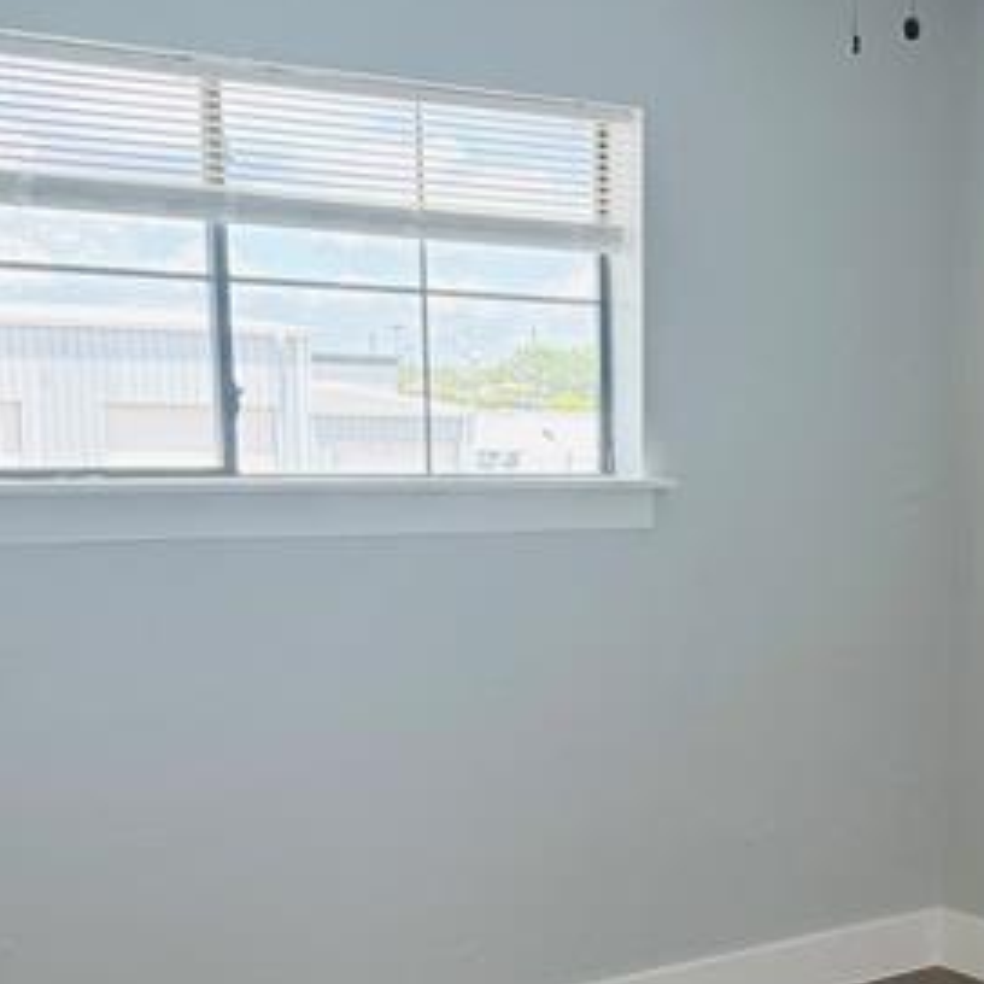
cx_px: 803
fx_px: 1930
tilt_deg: -9.4
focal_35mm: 60
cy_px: 789
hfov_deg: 28.0
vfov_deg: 28.0
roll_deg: -1.0
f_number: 1.78
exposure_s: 1/236
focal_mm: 6.76
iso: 125
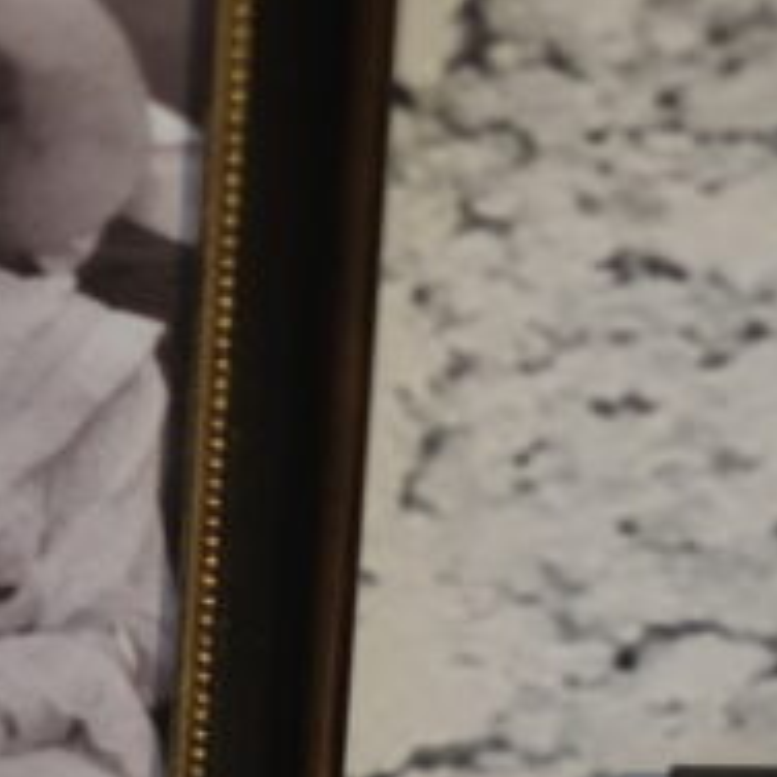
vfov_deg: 7.1
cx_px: -1223
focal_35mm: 246
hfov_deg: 6.7
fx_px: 6247
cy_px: 477
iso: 400
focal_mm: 35
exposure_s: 1/38
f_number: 1.4
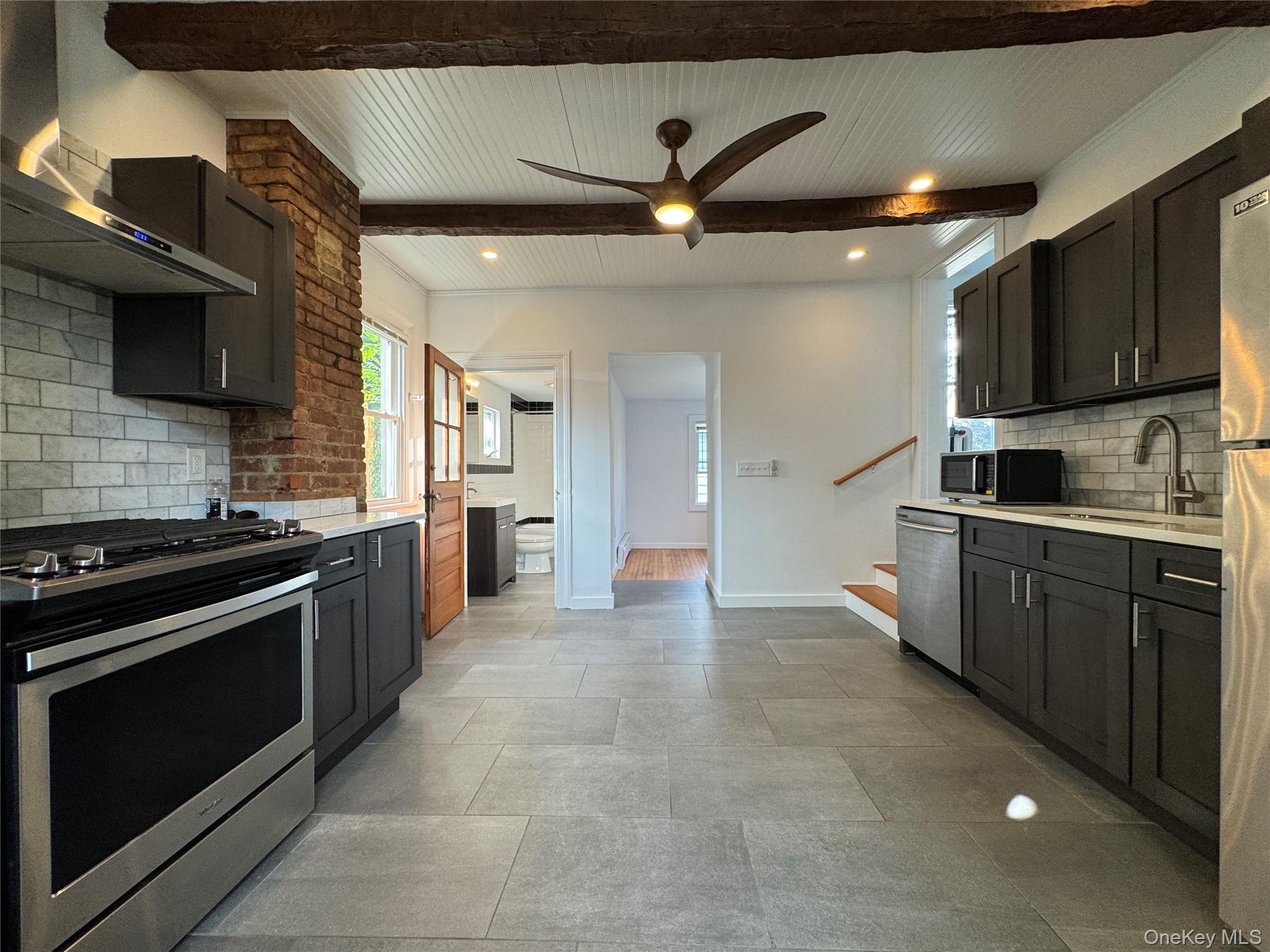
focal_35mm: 14
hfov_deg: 102.1
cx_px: 635
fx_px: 514
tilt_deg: -0.9
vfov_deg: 85.7
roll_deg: -0.4
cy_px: 476
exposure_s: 1/120
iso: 125
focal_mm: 2.22
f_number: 2.2
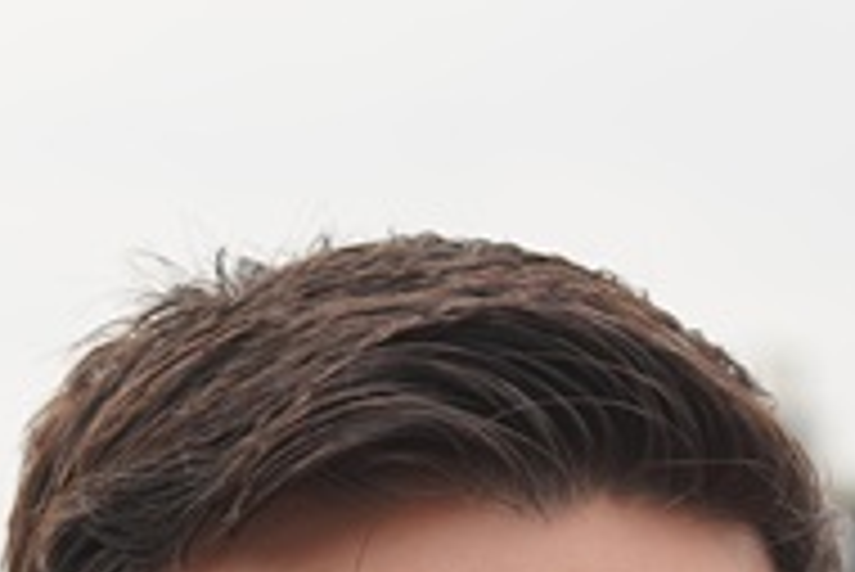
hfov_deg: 8.7
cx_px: 747
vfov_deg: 5.7
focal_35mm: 237
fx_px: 5633
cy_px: 1225
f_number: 4.5
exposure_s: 1/320
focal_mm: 50
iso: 100
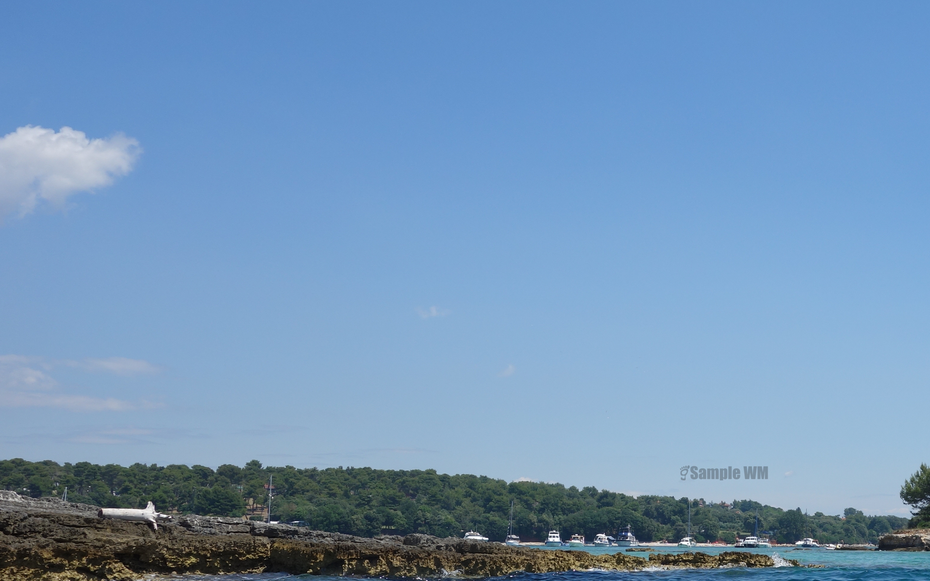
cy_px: 473
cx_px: 725
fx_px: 1267
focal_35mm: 50
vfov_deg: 25.4
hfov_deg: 39.0
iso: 125
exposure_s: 1/640
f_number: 5.6
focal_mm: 10.4
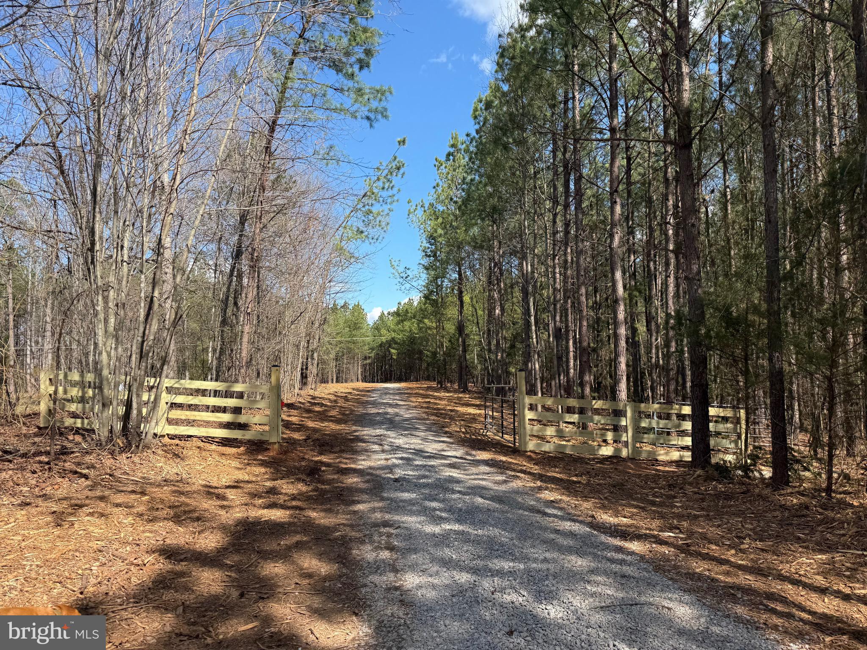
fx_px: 601
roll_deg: -0.8
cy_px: 325
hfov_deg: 71.6
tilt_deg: +10.0
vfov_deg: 56.8
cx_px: 434
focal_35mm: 24
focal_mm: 6.76
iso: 80
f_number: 1.78
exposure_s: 1/2299
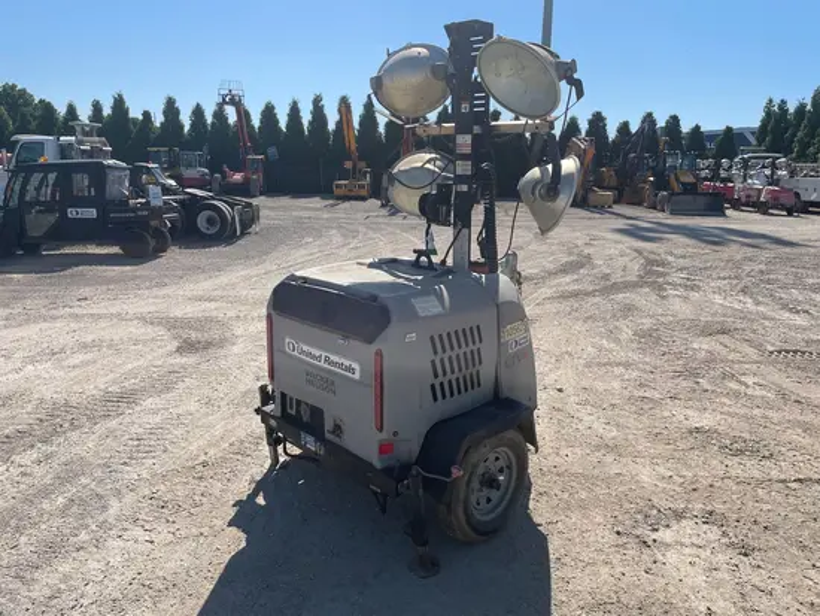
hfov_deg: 67.3
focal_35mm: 26
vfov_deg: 53.1
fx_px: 616
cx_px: 410
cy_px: 308
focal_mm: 4.2
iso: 32
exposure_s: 1/4292
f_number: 1.6
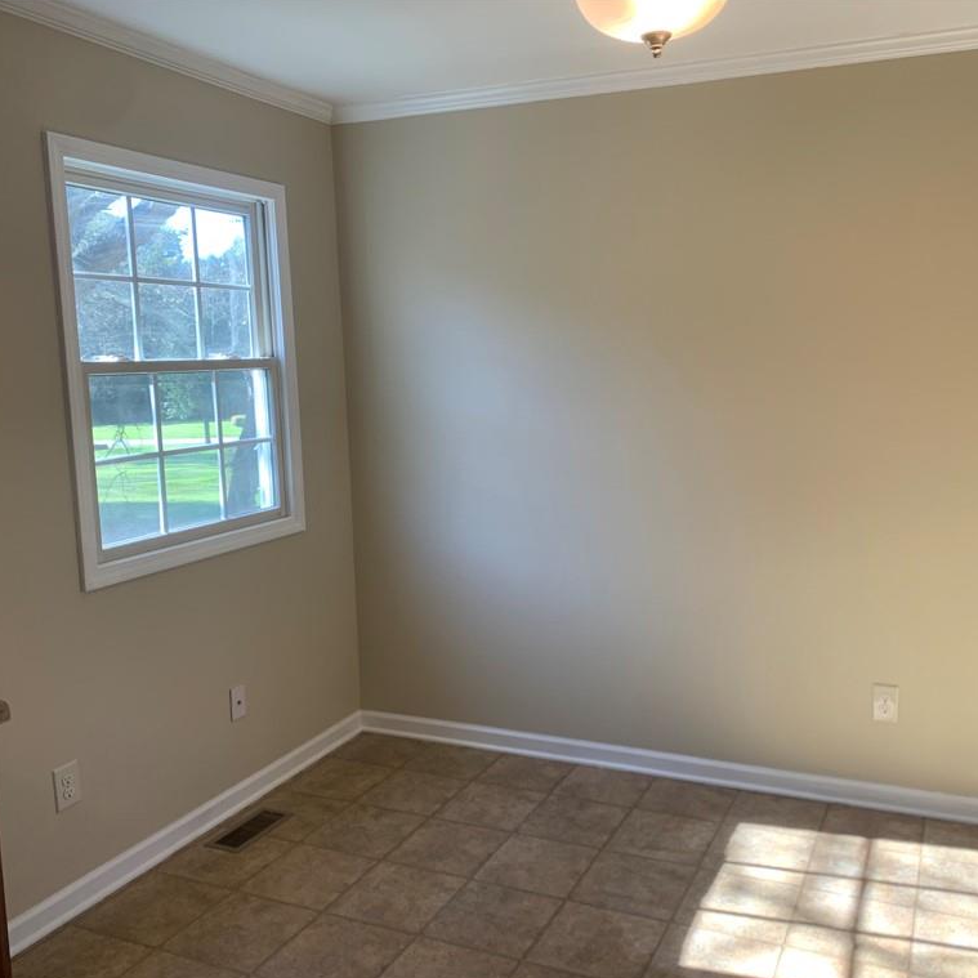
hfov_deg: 52.4
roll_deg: +1.0
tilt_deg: -7.0
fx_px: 991
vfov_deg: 52.5
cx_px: 549
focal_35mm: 31
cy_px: 491
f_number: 1.8
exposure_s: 1/120
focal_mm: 4.25
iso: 64
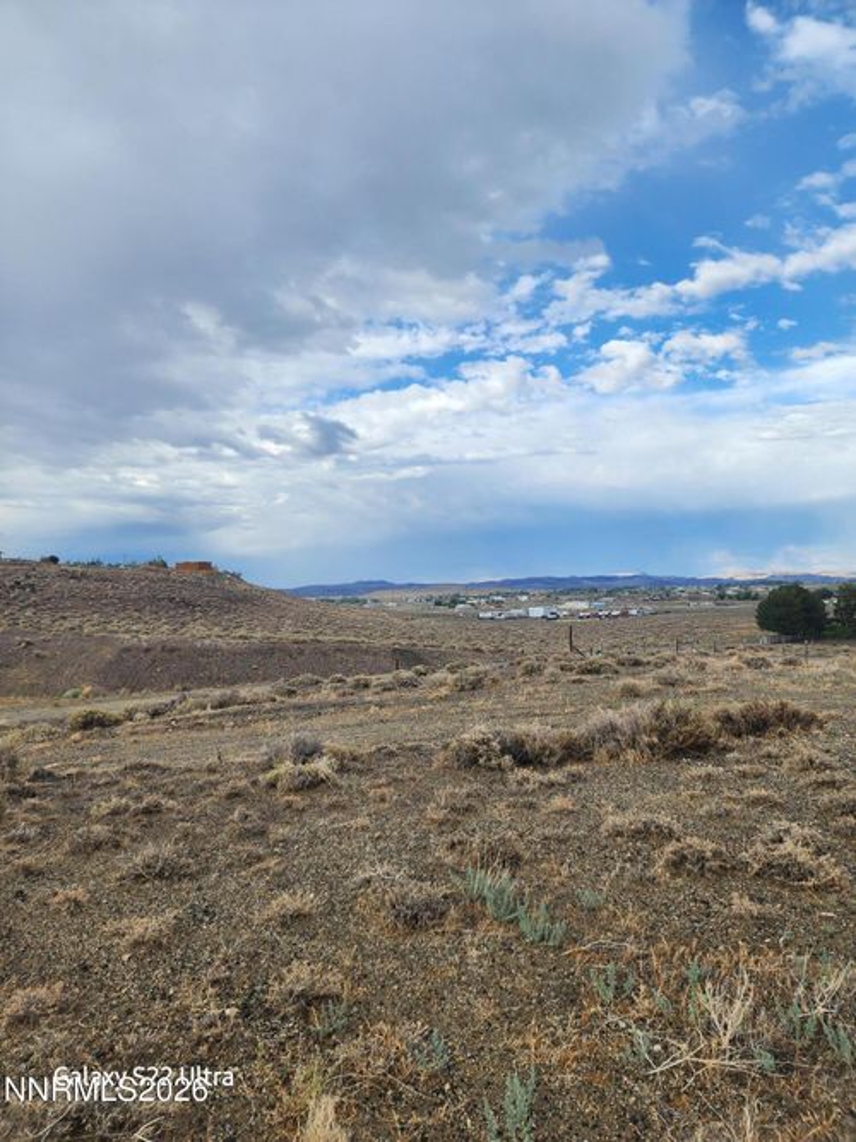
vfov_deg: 73.9
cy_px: 571
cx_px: 428
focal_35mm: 23
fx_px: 759
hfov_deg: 58.9
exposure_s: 1/682
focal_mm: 6.4
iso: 12
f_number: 1.8
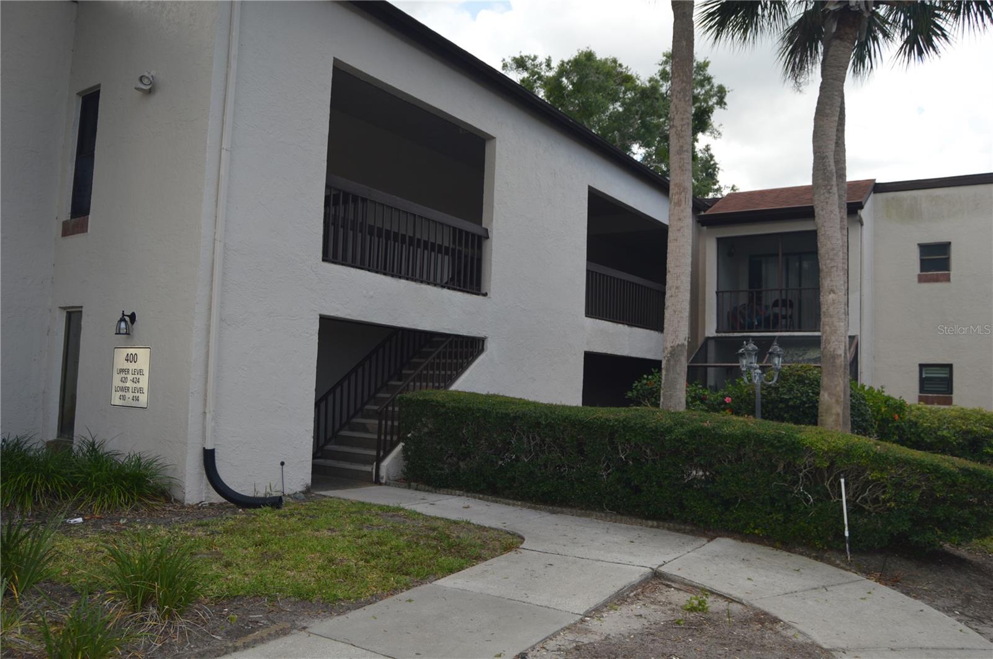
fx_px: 744
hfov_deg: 67.4
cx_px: 496
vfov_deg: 47.8
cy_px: 330
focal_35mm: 27
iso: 100
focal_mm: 18
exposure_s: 1/200
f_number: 5
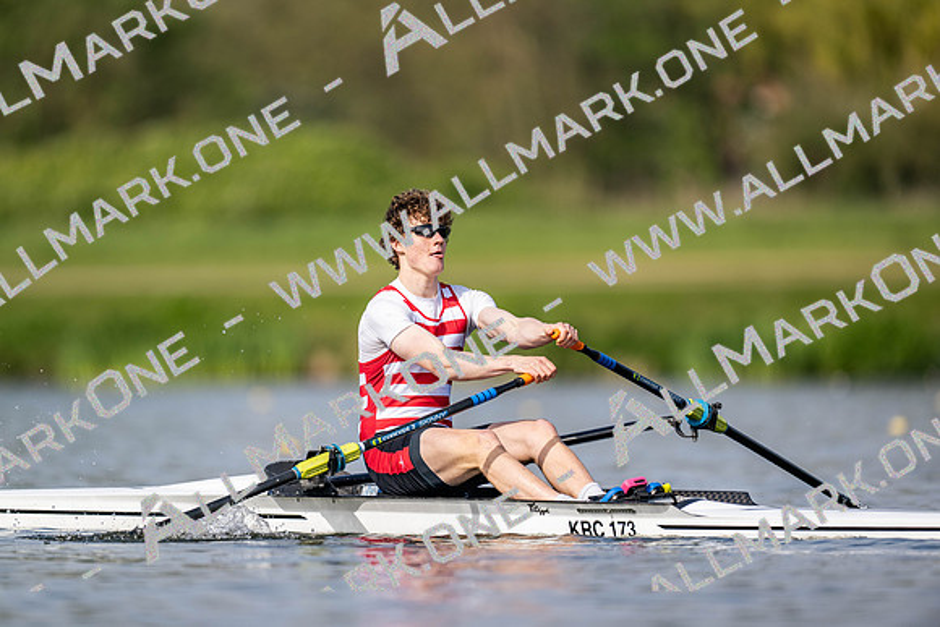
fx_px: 15670
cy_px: 314
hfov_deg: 3.4
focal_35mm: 600
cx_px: 470
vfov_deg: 2.3
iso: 250
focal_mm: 600
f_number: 4
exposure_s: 1/2500
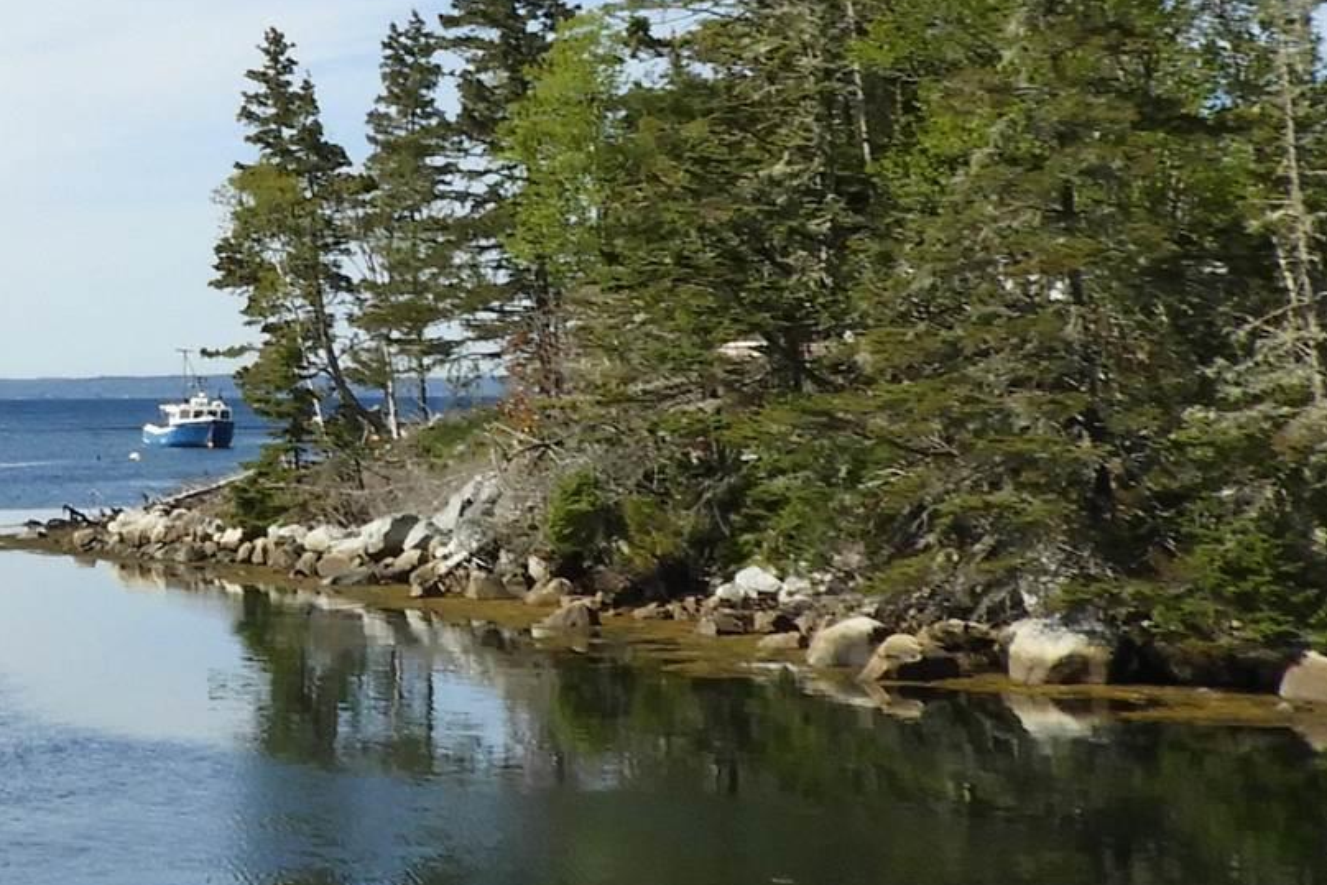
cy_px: -12
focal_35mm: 95
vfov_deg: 14.2
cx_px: -372
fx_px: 3502
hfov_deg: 19.8
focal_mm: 4.3
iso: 100
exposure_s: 1/1250
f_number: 3.3
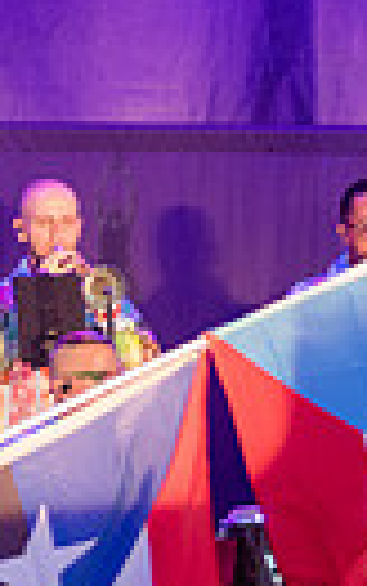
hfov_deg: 1.4
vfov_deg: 2.3
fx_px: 14595
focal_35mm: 913
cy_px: 540
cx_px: 925
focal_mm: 170
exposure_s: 1/500
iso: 2000
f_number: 4
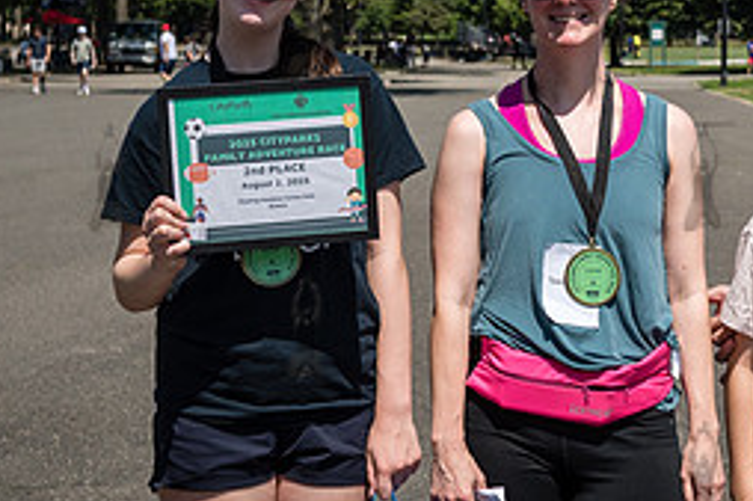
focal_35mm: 122
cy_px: 104
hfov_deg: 16.7
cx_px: 610
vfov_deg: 11.2
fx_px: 2550
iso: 400
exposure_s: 1/3200
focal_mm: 45
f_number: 4.5
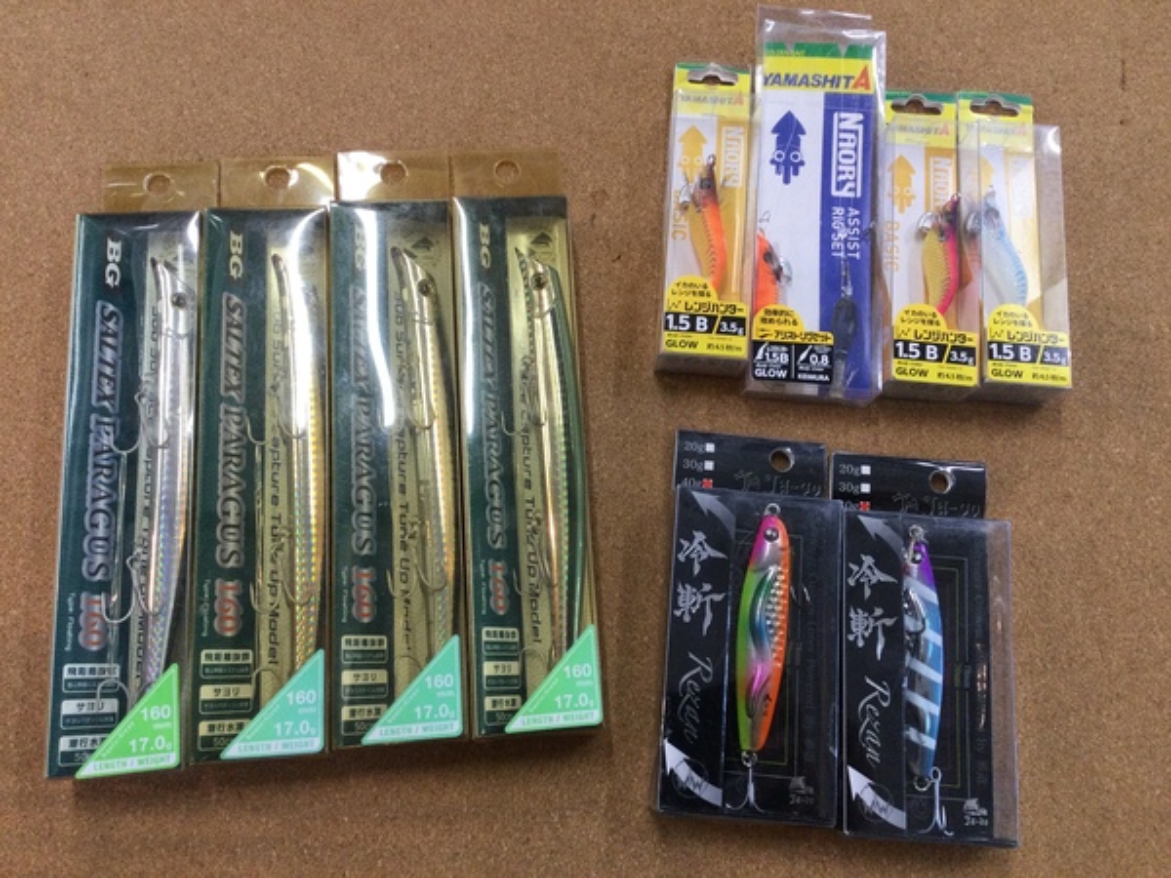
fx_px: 1049
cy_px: 439
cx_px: 586
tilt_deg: -75.1
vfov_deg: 45.4
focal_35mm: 31
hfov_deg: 58.4
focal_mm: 3.3
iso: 32
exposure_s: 1/30
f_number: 2.4
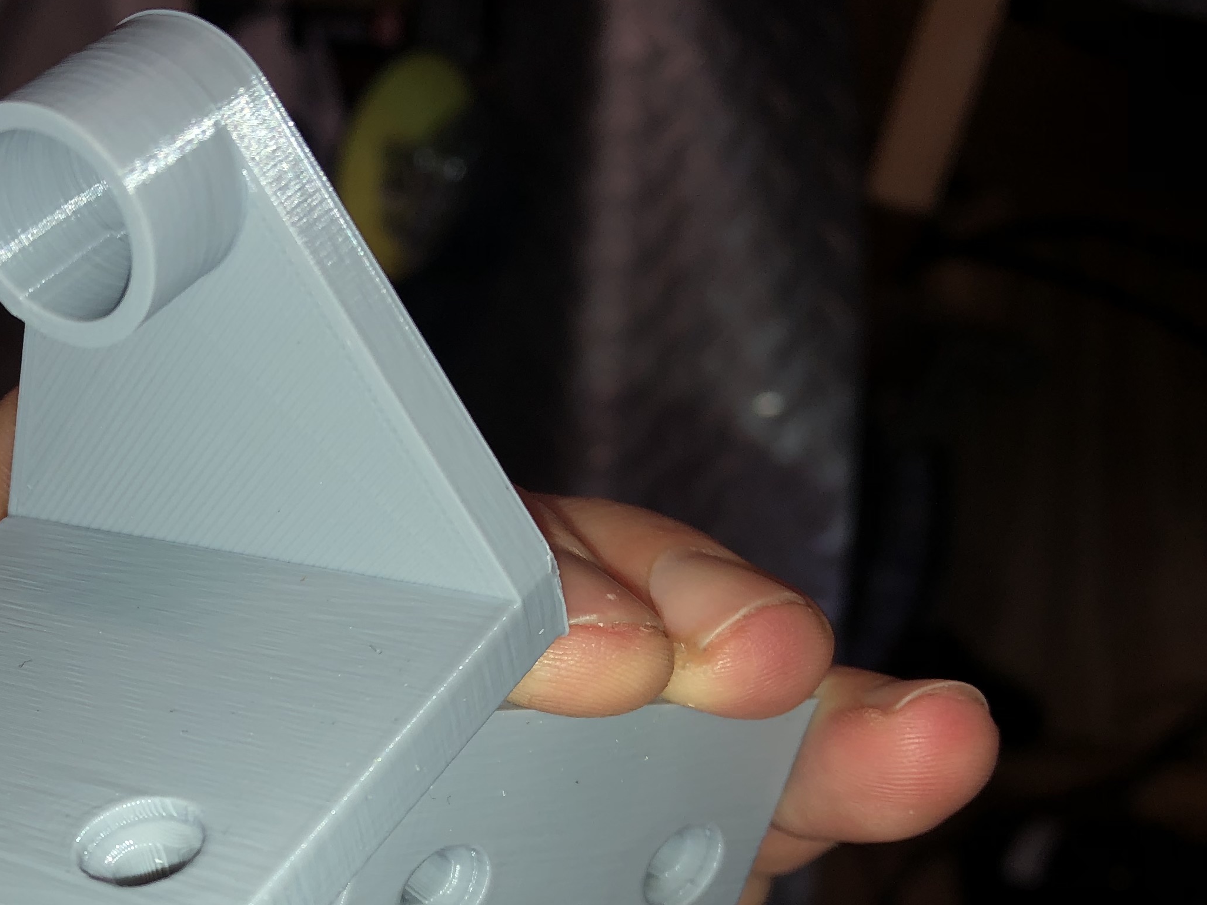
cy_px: 760
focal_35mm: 55
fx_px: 1917
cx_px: 206
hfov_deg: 33.7
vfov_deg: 25.9
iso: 20
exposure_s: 1/13
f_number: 1.8
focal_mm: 3.99
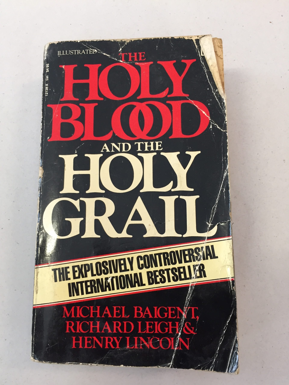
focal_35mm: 29
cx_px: 144
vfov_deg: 61.7
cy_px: 192
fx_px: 323
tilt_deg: -81.3
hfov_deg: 48.2
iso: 125
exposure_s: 1/33
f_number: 2.2
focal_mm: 4.15
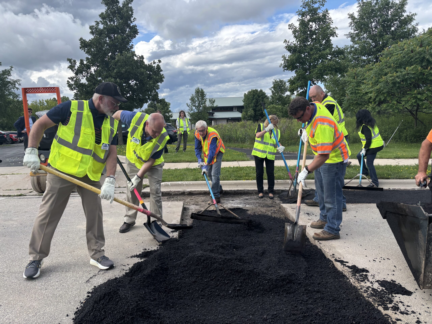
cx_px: 216
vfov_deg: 53.1
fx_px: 324
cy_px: 162
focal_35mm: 26
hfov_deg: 67.3
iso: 50
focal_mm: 5.96
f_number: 1.6
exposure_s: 1/1263
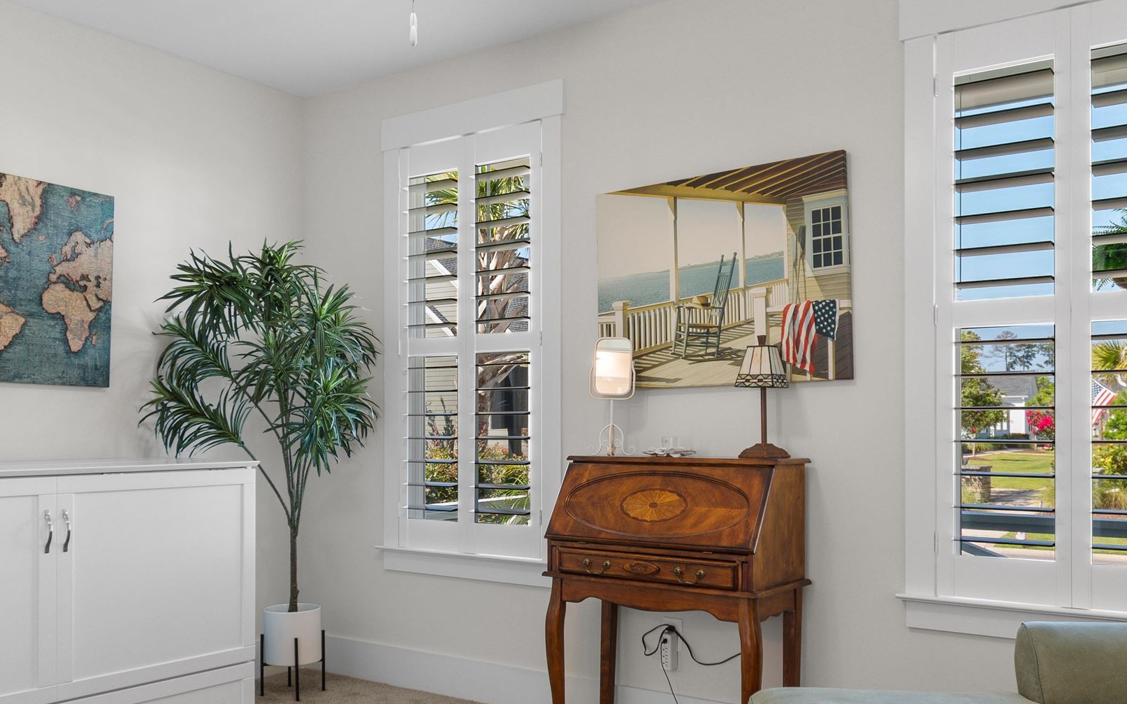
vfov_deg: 38.2
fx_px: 1014
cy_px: 415
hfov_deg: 57.9
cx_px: 488
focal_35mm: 33
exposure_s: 1/20
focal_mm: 11.5
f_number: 4.8
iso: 100
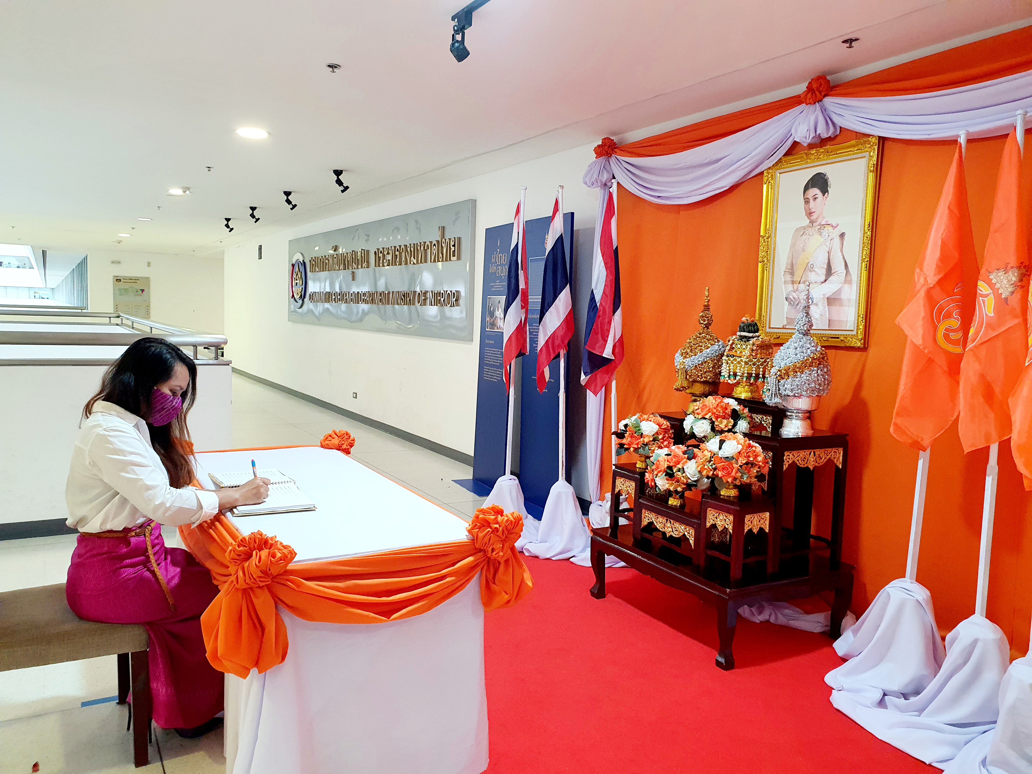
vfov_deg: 53.1
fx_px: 775
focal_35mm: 26
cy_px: 387
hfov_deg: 67.3
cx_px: 516
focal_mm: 4.3
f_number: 2.4
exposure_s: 1/50
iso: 250
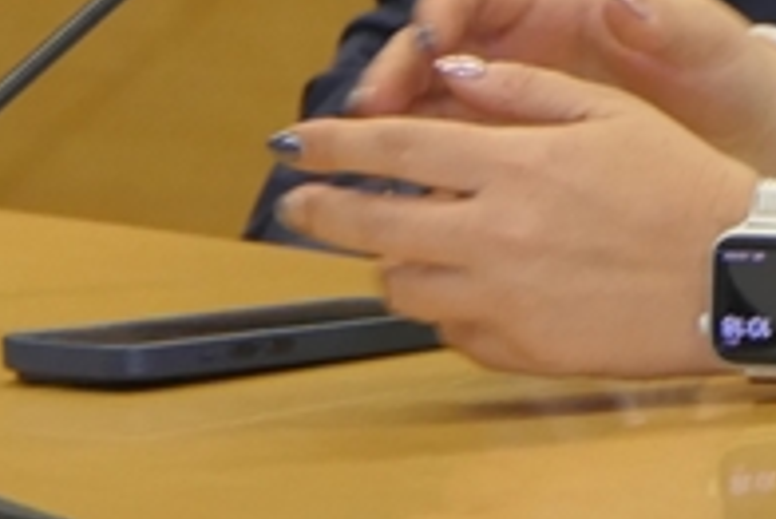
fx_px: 21981
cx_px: 1603
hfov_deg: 2.0
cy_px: -687
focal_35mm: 1019
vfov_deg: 1.3
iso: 800
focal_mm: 72.9
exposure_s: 1/60
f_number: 4.3
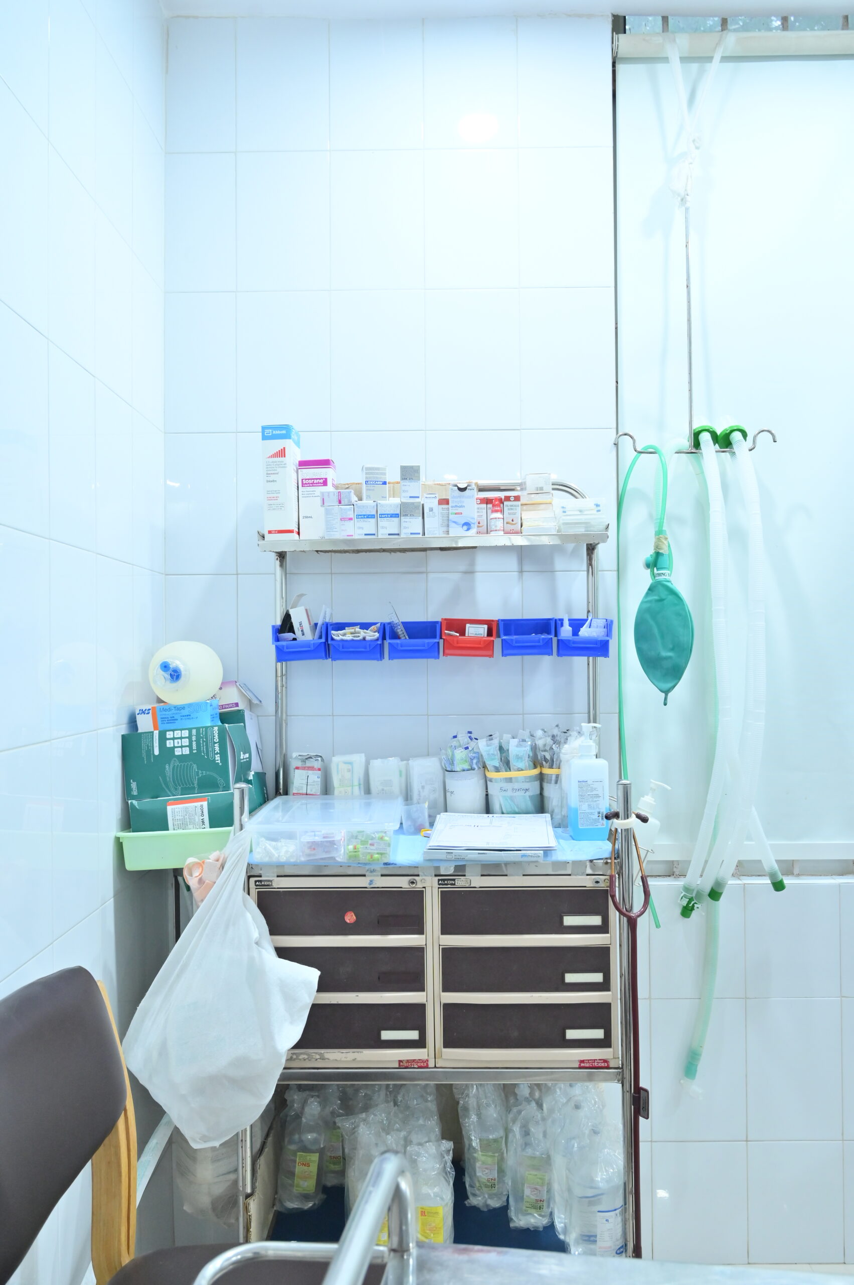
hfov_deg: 46.3
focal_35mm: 28
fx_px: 998
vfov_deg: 65.5
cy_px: 642
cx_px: 427
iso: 2000
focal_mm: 28
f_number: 5.6
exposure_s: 1/125
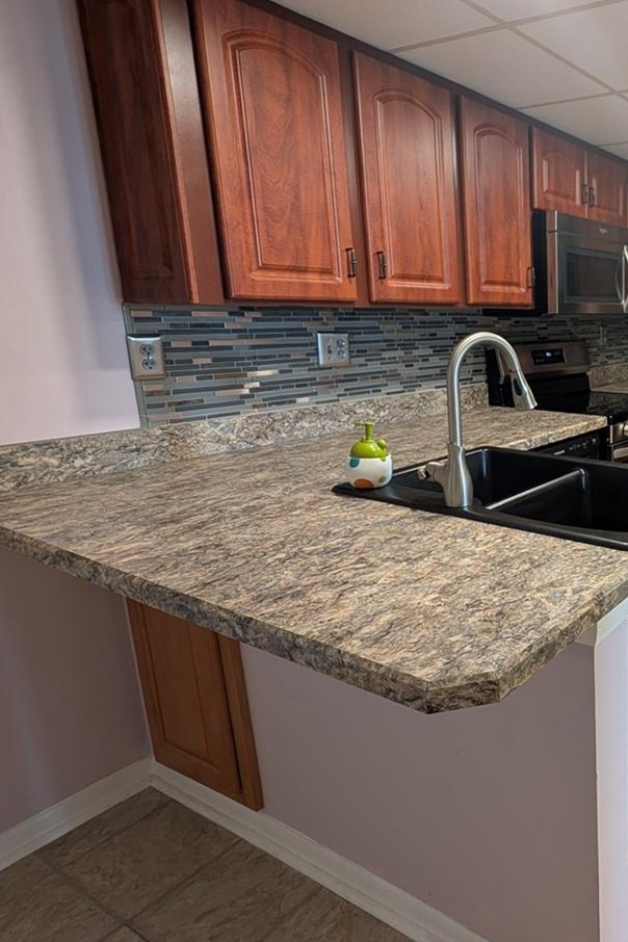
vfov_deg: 78.5
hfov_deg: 46.1
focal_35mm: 22
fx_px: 576
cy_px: 446
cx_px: 654
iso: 82
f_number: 1.7
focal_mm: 2.02
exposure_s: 1/60
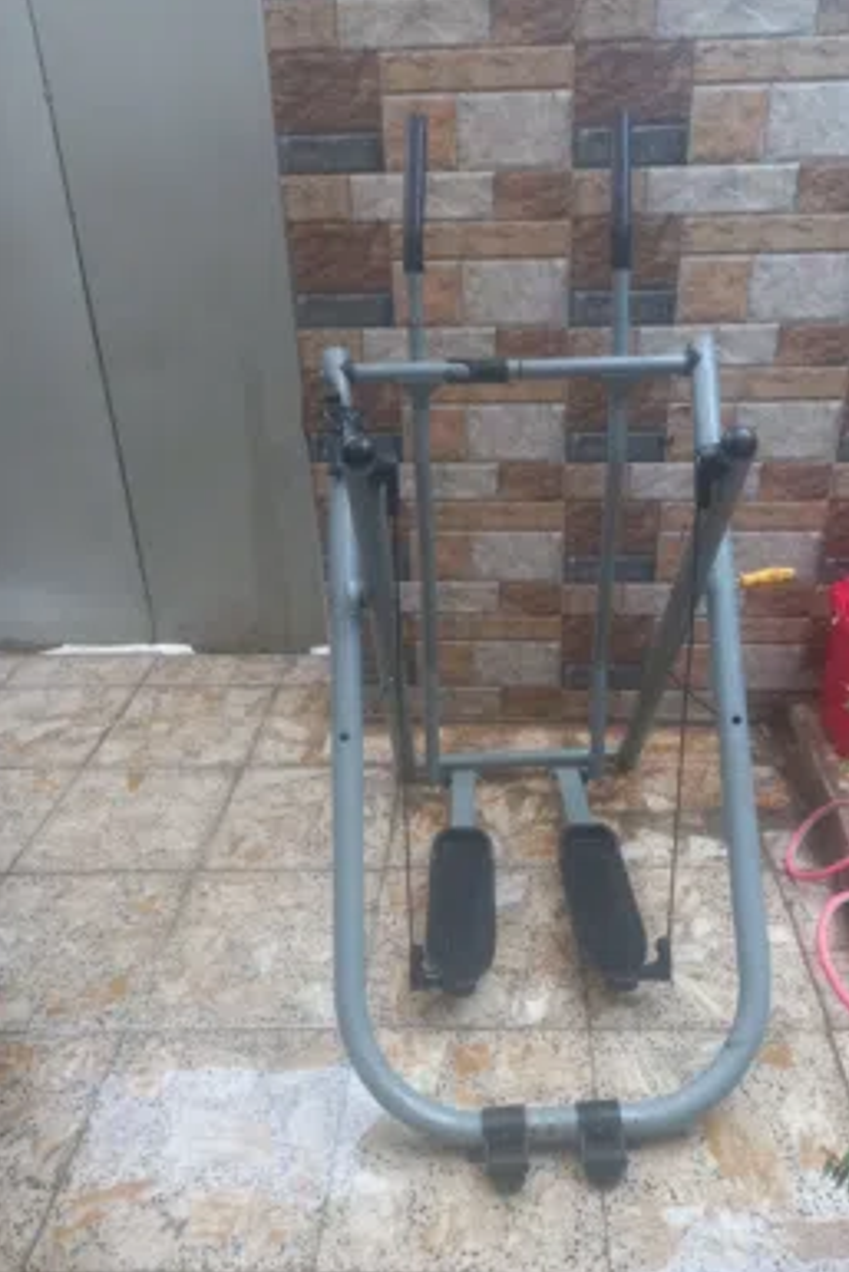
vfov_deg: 67.4
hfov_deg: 47.9
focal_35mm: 27
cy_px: 648
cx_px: 476
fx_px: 954
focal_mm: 4.6
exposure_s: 1/60
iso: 125
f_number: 2
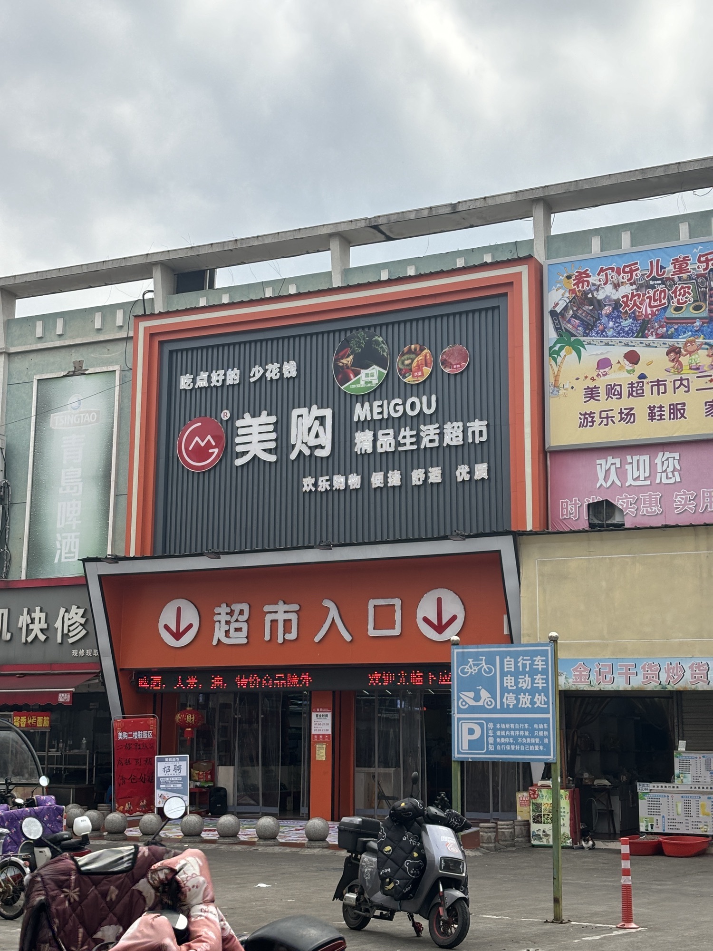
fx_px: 1428
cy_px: 476
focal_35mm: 52
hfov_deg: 28.0
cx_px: 356
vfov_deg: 36.8
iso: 32
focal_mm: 5.96
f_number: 1.6
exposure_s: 1/3311
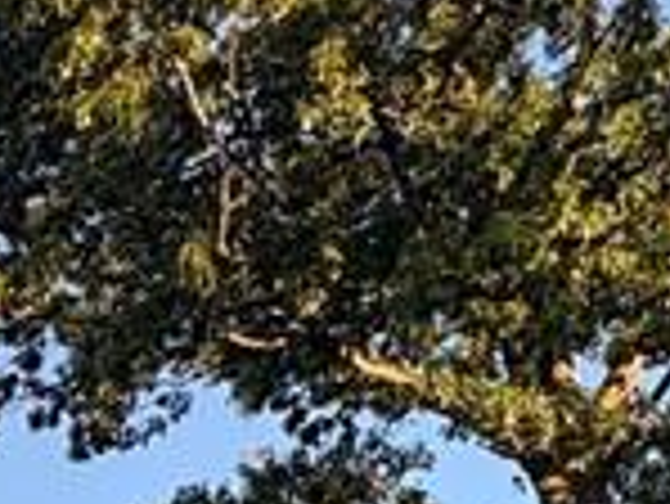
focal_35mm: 96
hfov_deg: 15.7
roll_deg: +0.1
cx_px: -710
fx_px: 1860
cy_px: 1179
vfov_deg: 12.4
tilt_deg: +5.2
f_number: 2.2
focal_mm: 2.22
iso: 50
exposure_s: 1/298
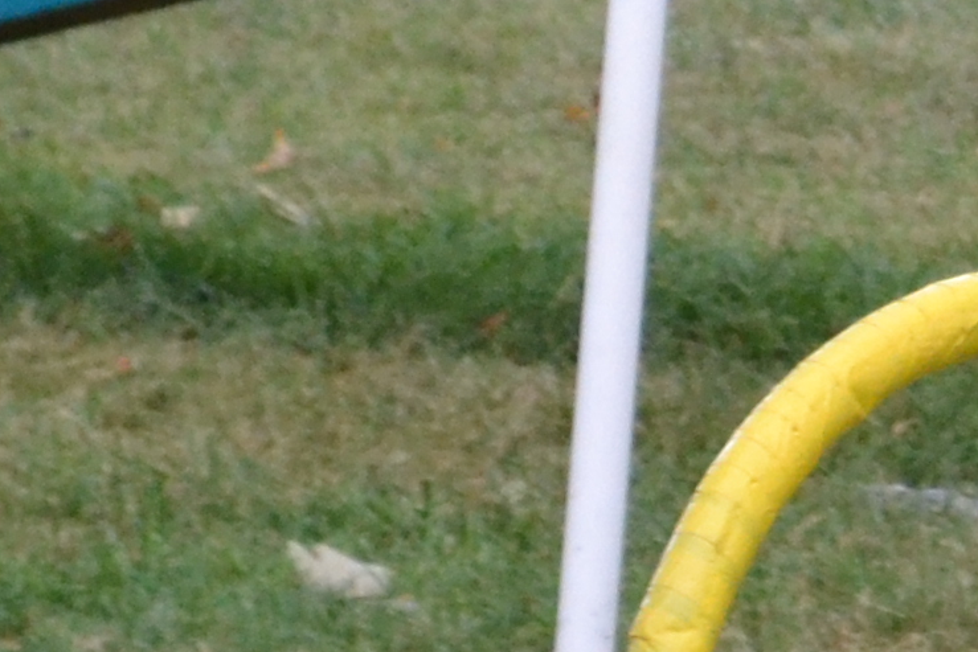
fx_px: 13969
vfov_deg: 2.7
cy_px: -360
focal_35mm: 514
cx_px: 2900
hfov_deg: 3.9
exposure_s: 1/500
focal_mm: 55
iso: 1600
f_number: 5.6
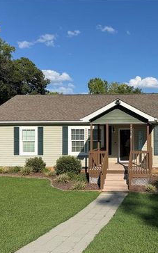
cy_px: 128
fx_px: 241
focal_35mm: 35
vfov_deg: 55.3
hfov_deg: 34.6
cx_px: 136
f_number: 1.78
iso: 80
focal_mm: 6.76
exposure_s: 1/6711
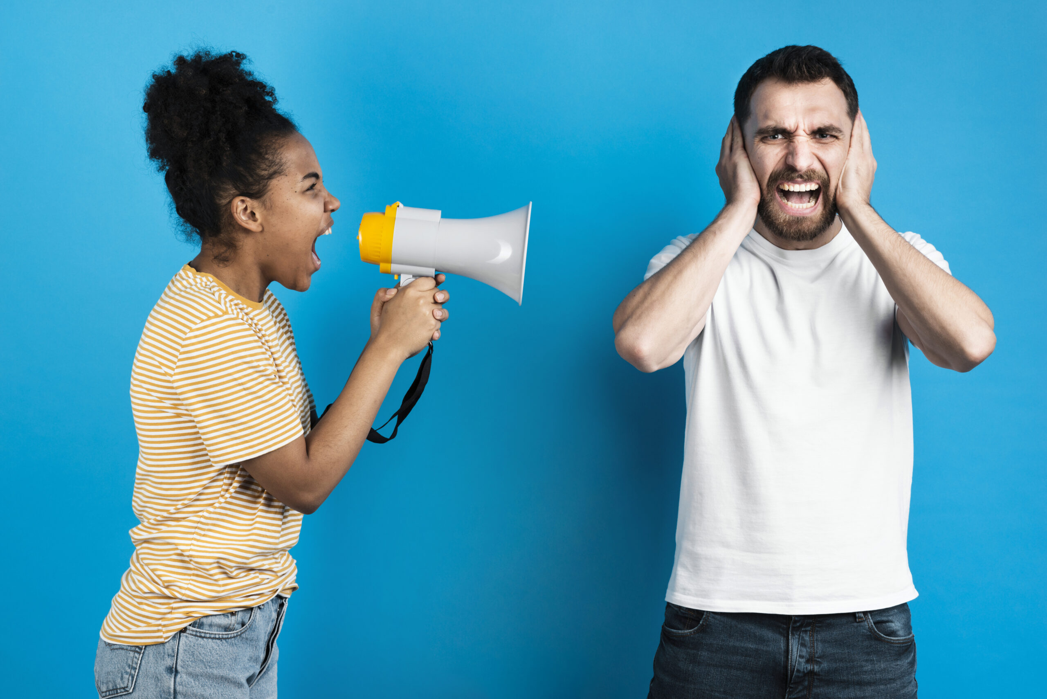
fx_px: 2473
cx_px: 524
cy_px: 350
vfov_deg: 16.1
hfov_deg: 23.9
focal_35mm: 85
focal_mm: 85
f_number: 8
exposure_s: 1/160
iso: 250
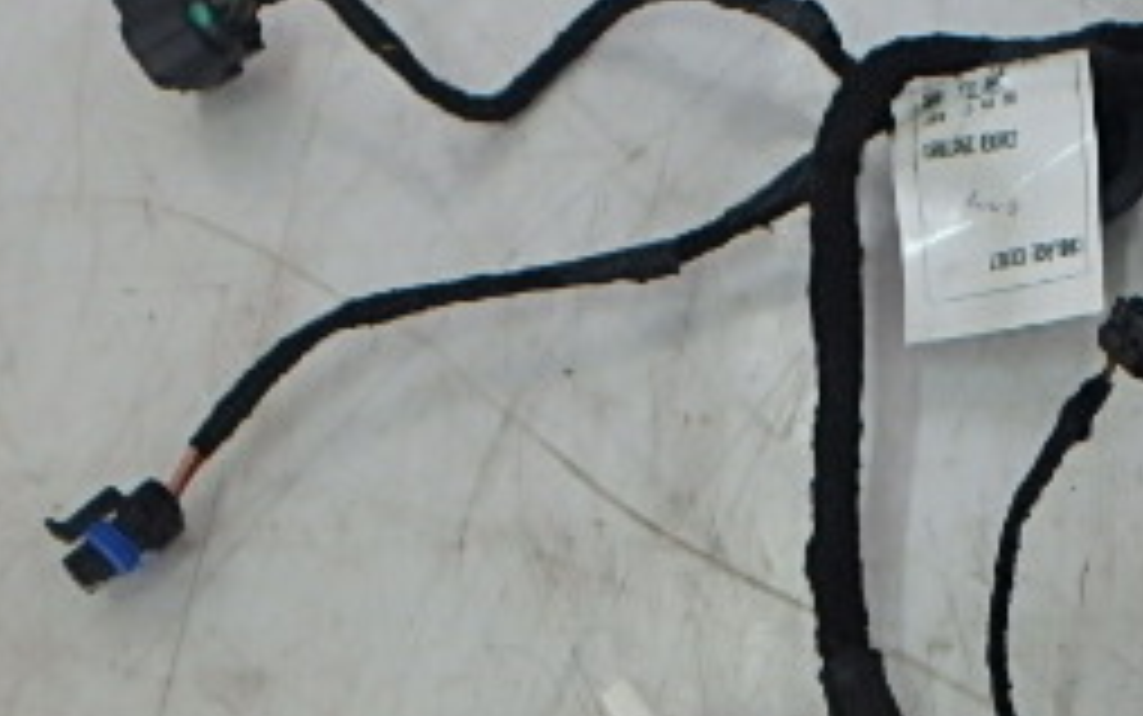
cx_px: 972
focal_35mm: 56
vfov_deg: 21.5
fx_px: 1745
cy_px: 860
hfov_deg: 34.7
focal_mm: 3.7
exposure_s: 1/40
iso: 200
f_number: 3.5
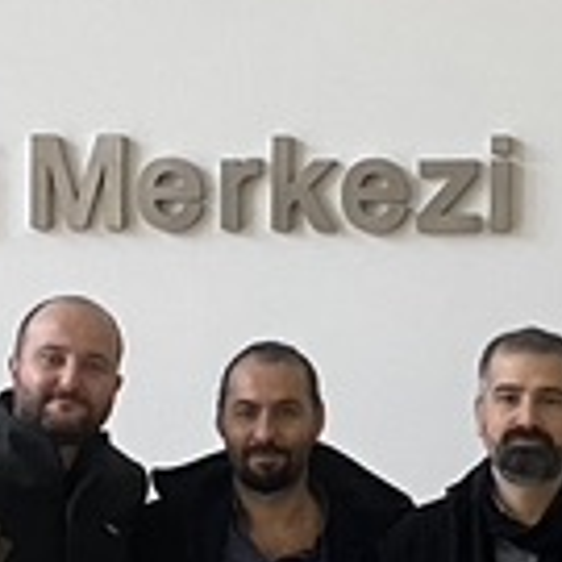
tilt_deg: -0.4
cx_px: 454
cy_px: 537
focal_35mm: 174
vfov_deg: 10.0
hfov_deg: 10.0
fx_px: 3196
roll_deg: -1.6
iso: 250
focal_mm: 4.25
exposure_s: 1/50
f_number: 1.8
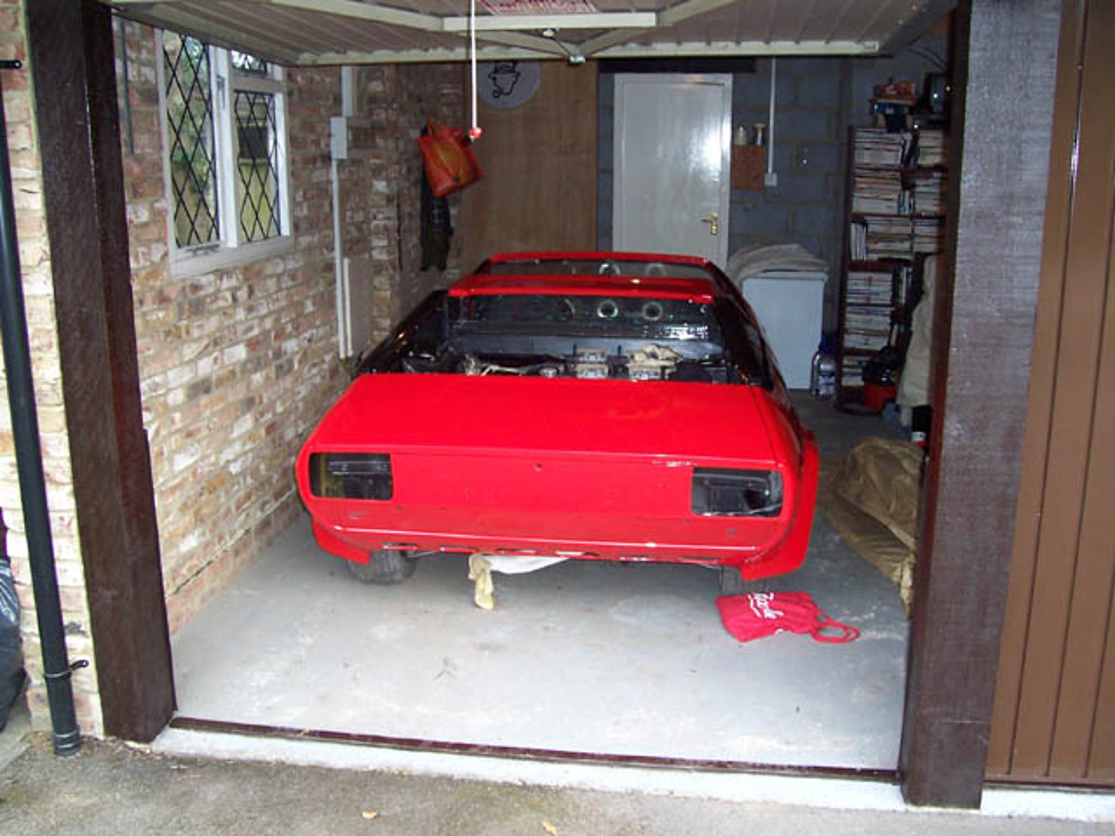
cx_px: 558
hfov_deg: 54.0
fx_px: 1095
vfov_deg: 41.8
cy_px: 418
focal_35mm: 34
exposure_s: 1/90
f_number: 2.7
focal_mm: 5.6
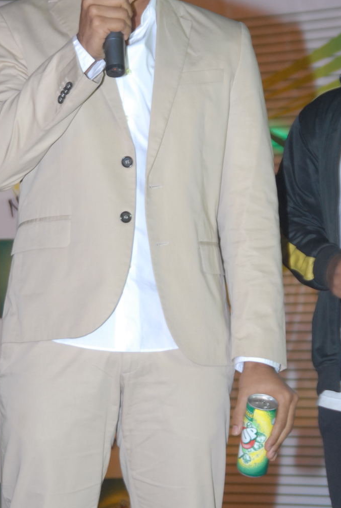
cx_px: 113
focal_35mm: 167
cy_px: 189
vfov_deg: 12.3
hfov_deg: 8.3
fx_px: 2362
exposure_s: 1/125
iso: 400
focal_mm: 70
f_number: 5.6
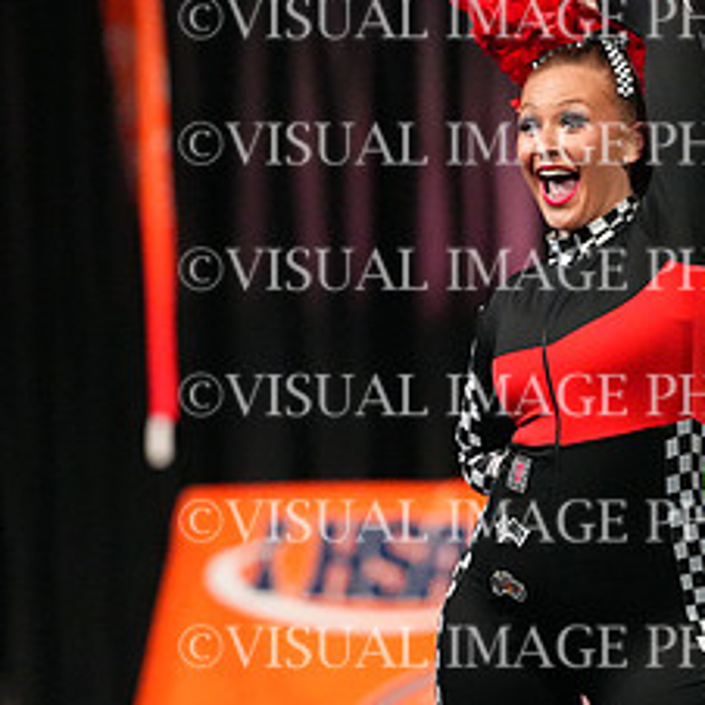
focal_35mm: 654
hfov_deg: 2.7
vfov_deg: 2.7
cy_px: 332
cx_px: 630
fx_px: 15069
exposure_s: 1/1250
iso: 16000
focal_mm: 300
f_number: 3.5
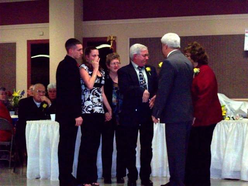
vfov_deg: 13.3
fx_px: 795
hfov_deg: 17.7
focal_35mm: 111
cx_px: 124
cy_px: 93
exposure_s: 1/90.2
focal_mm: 18.6
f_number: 5.2
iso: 200
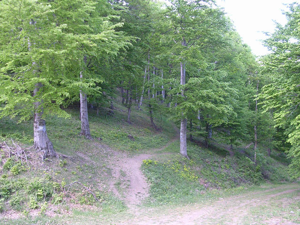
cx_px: 150
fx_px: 329
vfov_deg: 37.7
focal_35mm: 38
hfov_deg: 49.0
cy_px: 112
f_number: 2.8
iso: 400
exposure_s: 1/128
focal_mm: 5.8
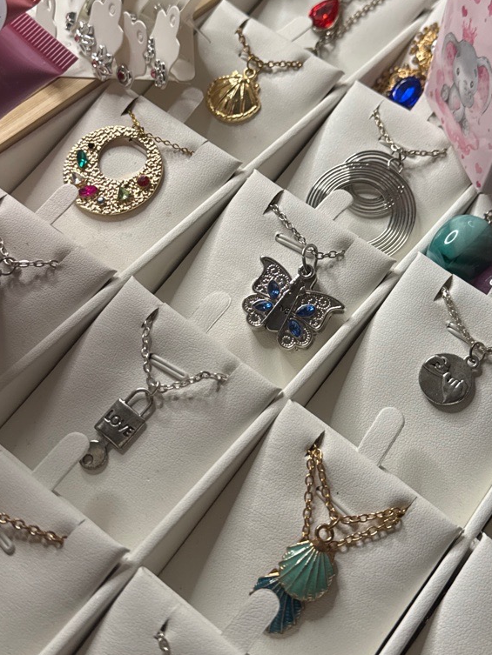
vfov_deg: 37.2
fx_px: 966
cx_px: 298
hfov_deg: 28.5
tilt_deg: -50.5
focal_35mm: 51
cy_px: 242
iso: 200
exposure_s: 1/121
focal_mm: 6.76
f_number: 1.78
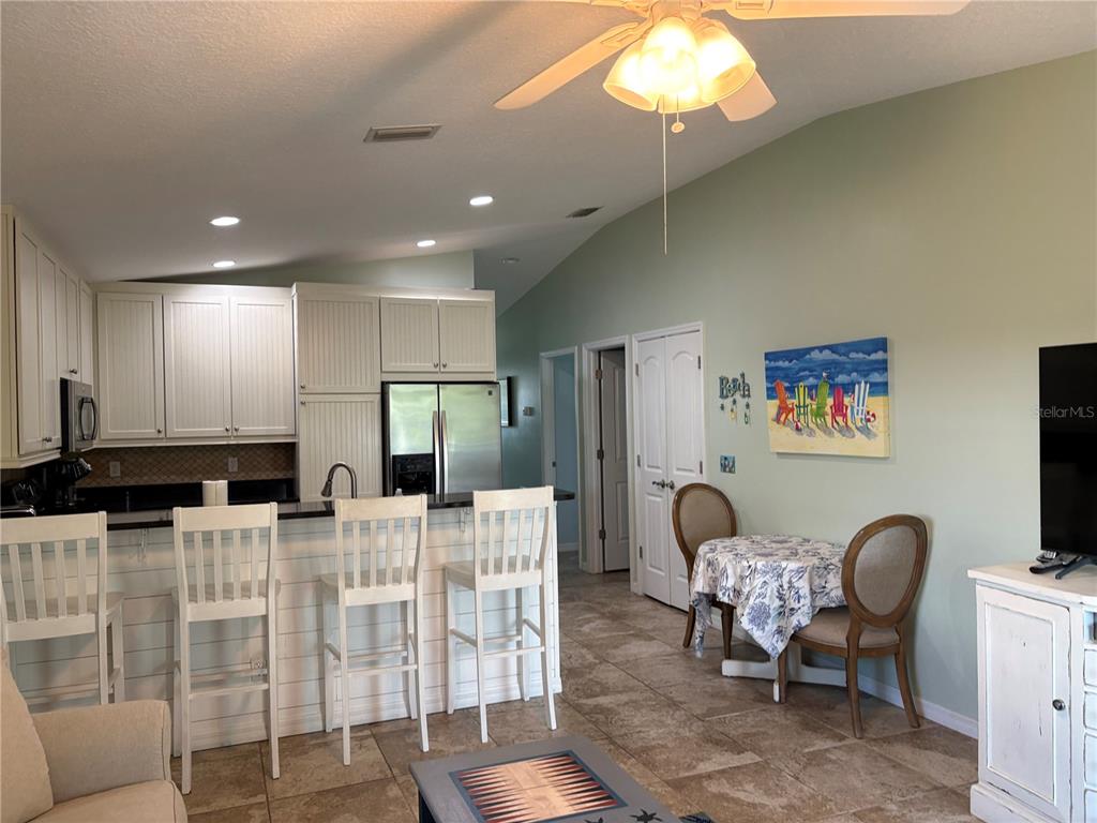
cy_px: 412
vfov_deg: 53.1
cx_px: 548
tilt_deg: -1.0
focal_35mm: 26
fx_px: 824
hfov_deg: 67.3
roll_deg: +1.1
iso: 125
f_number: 1.6
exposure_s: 1/60
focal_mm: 5.96
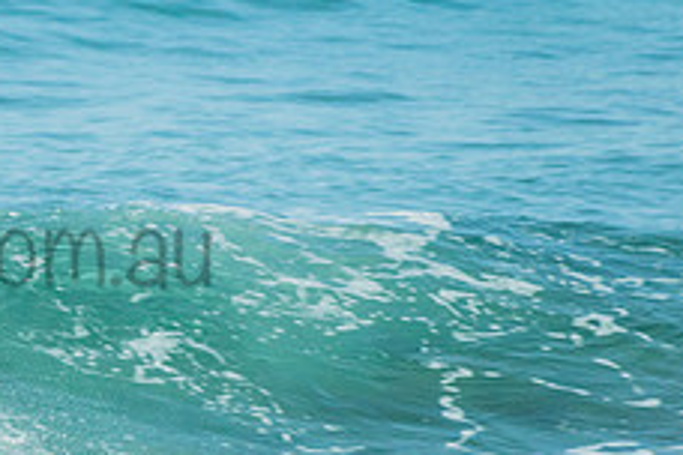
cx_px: -302
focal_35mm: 1558
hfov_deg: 1.3
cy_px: 275
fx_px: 29556
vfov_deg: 0.9
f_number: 5.6
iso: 640
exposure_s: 1/200
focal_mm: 500
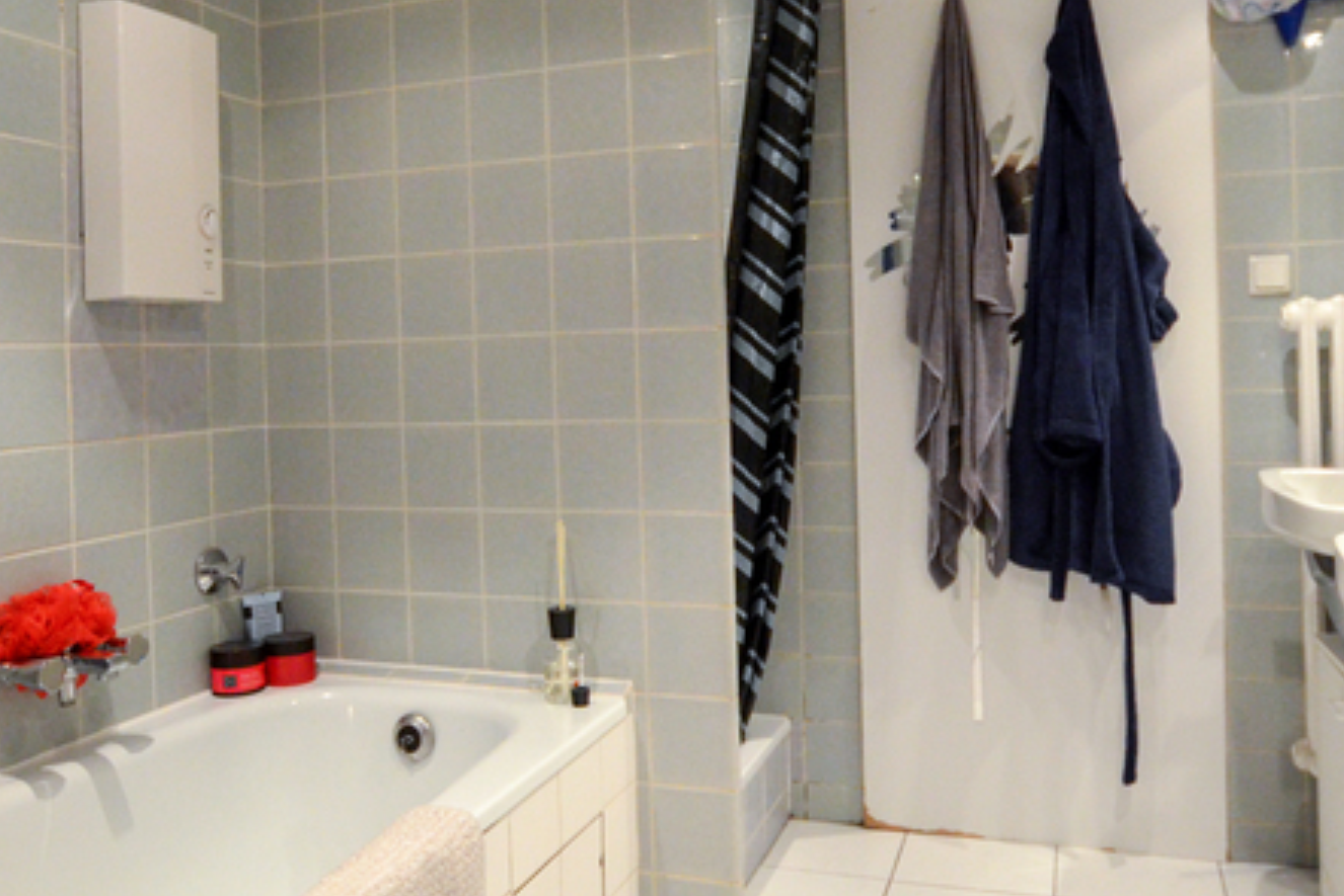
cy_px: 330
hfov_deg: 61.9
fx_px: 1120
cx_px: 645
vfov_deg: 43.3
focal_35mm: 30
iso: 2200
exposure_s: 1/30
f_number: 3.5
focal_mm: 10
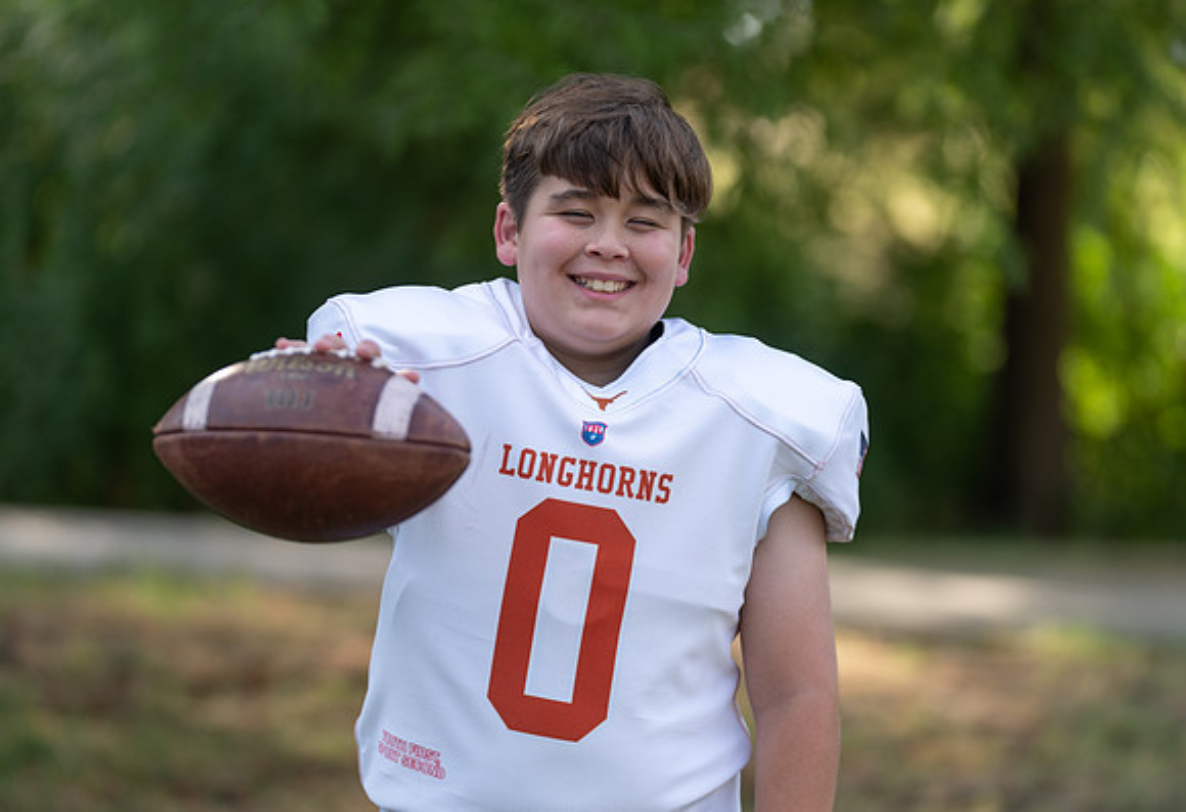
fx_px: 5410
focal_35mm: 163
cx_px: 609
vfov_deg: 8.6
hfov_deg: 12.5
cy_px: 414
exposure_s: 1/400
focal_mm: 131
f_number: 2.8
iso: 100
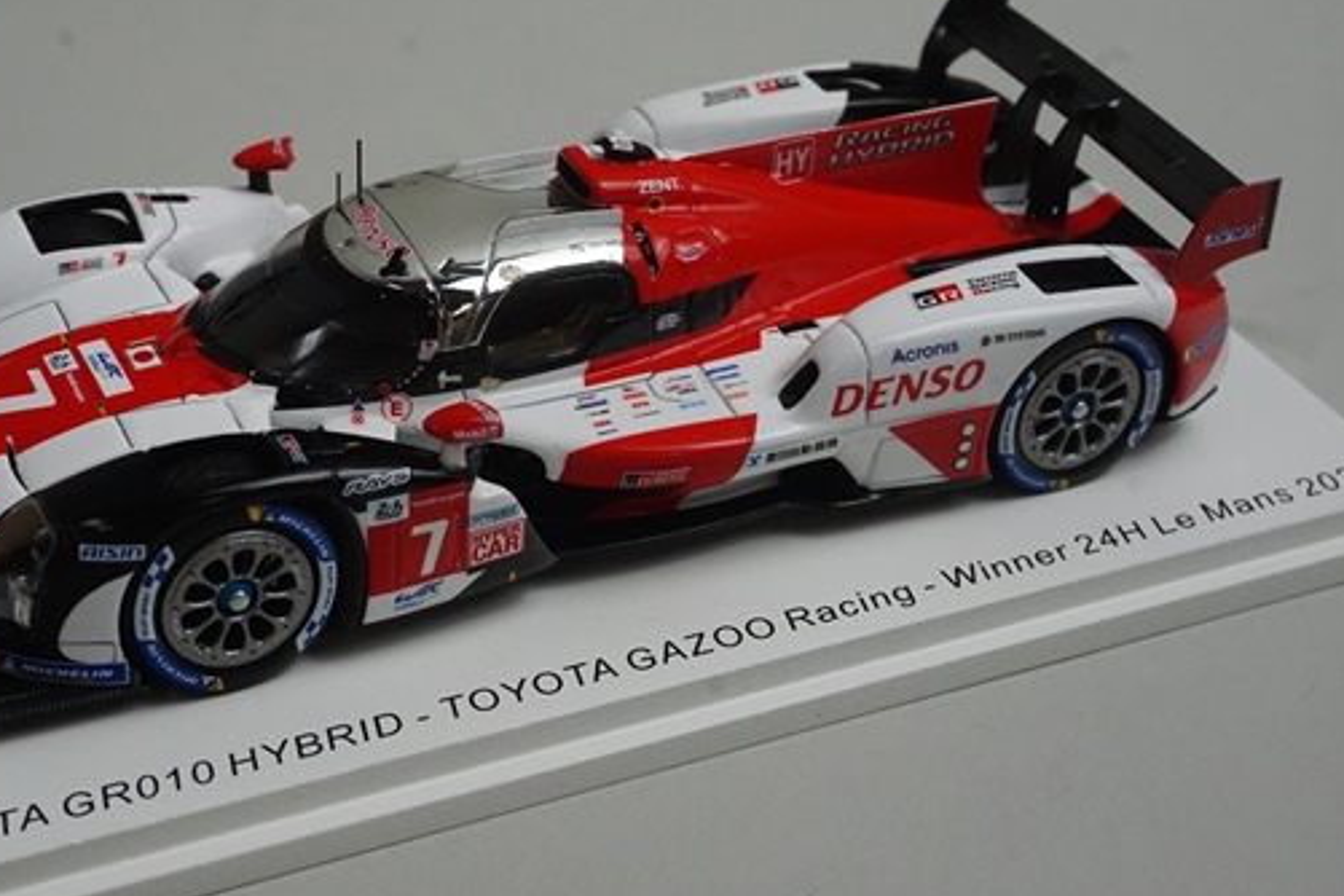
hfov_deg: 29.2
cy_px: 382
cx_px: 520
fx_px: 2576
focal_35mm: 69
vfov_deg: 19.7
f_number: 13
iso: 3200
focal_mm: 36
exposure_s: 1/125
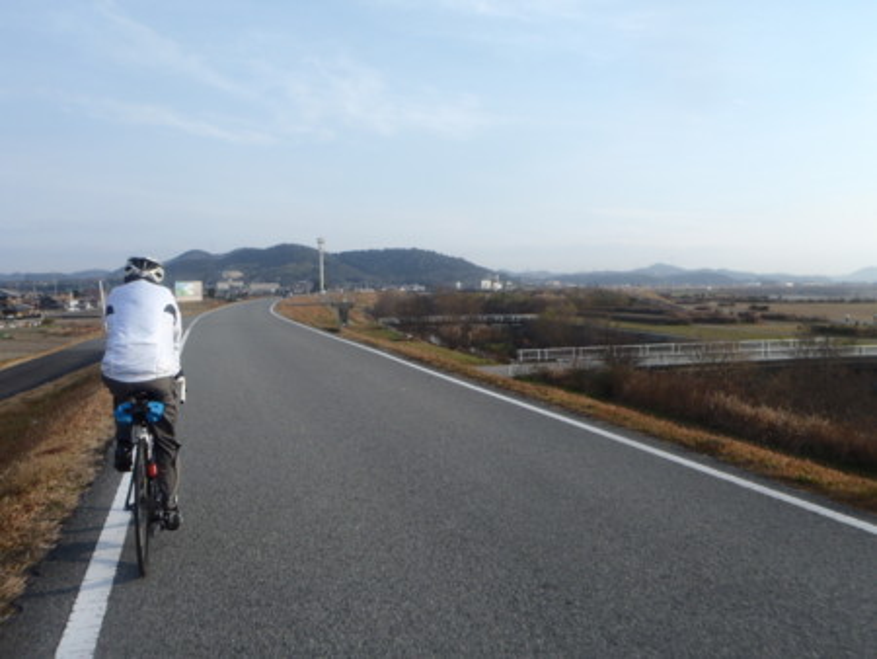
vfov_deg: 49.8
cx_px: 438
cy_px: 330
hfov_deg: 63.4
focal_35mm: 28
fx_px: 710
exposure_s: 1/400
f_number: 4
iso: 64
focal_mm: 5
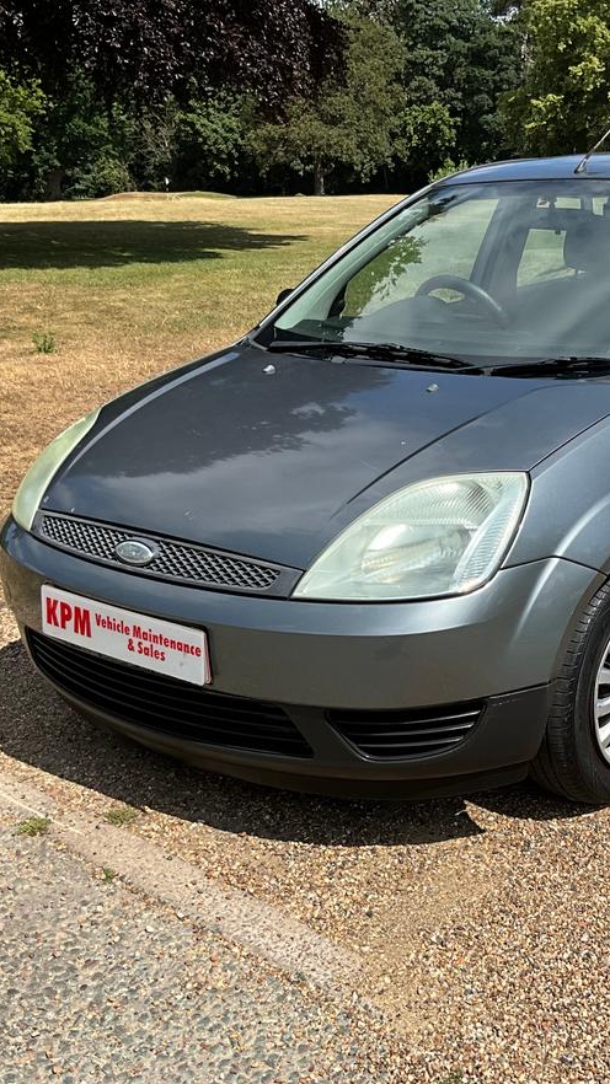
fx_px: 1237
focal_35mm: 43
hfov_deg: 26.9
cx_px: 528
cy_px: 540
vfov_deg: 47.4
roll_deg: -1.3
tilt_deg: -13.9
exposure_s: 1/1984
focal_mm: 3
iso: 25
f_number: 1.8
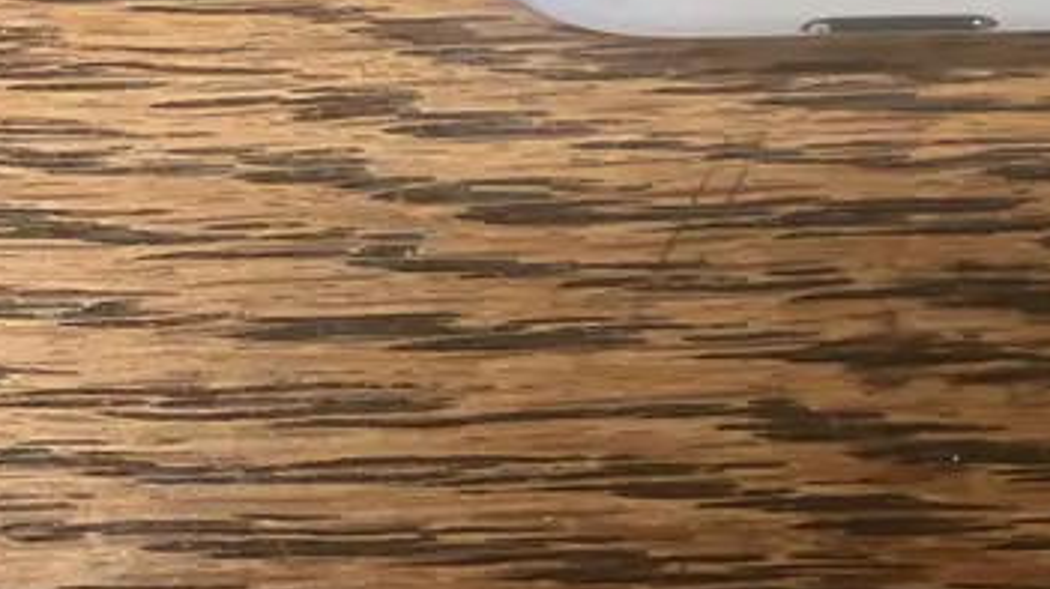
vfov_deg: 12.6
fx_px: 2477
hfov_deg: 23.6
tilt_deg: -64.8
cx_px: 844
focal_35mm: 89
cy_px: -383
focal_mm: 3.99
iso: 160
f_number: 1.8
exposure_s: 1/50
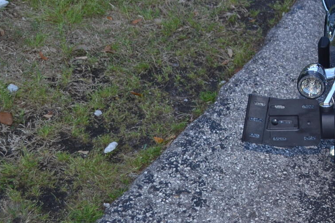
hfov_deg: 23.1
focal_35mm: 79
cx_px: 421
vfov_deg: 16.9
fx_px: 735
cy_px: -1
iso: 100
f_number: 5
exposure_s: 1/200
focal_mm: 20
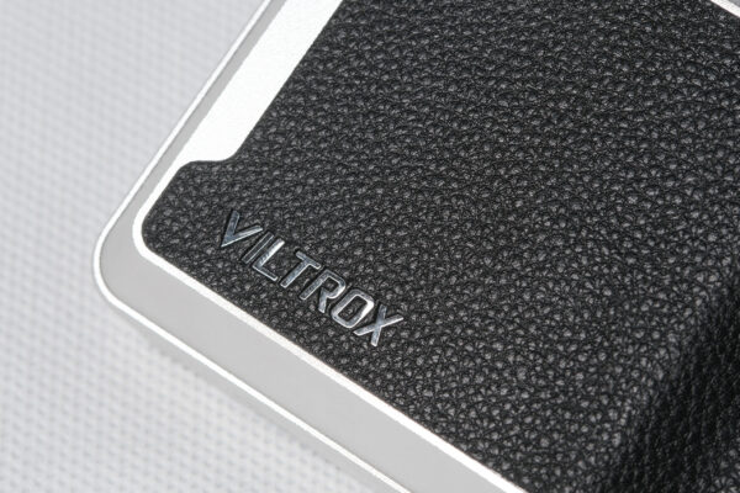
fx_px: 3083
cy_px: 246
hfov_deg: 13.7
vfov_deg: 9.1
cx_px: 370
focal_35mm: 150
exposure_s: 1/6
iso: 160
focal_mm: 100
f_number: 8
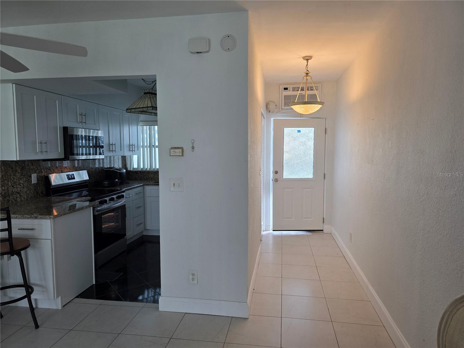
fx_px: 308
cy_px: 174
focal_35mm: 23
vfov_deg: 58.9
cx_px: 232
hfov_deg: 73.9
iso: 100
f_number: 1.7
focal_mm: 6.3
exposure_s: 1/120
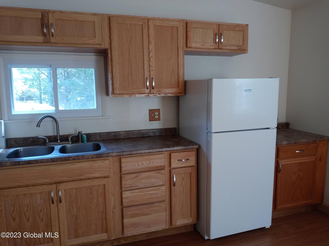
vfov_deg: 49.7
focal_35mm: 28
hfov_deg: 63.4
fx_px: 266
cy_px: 123
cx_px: 164
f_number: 1.8
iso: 100
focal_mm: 3.61
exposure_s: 1/30
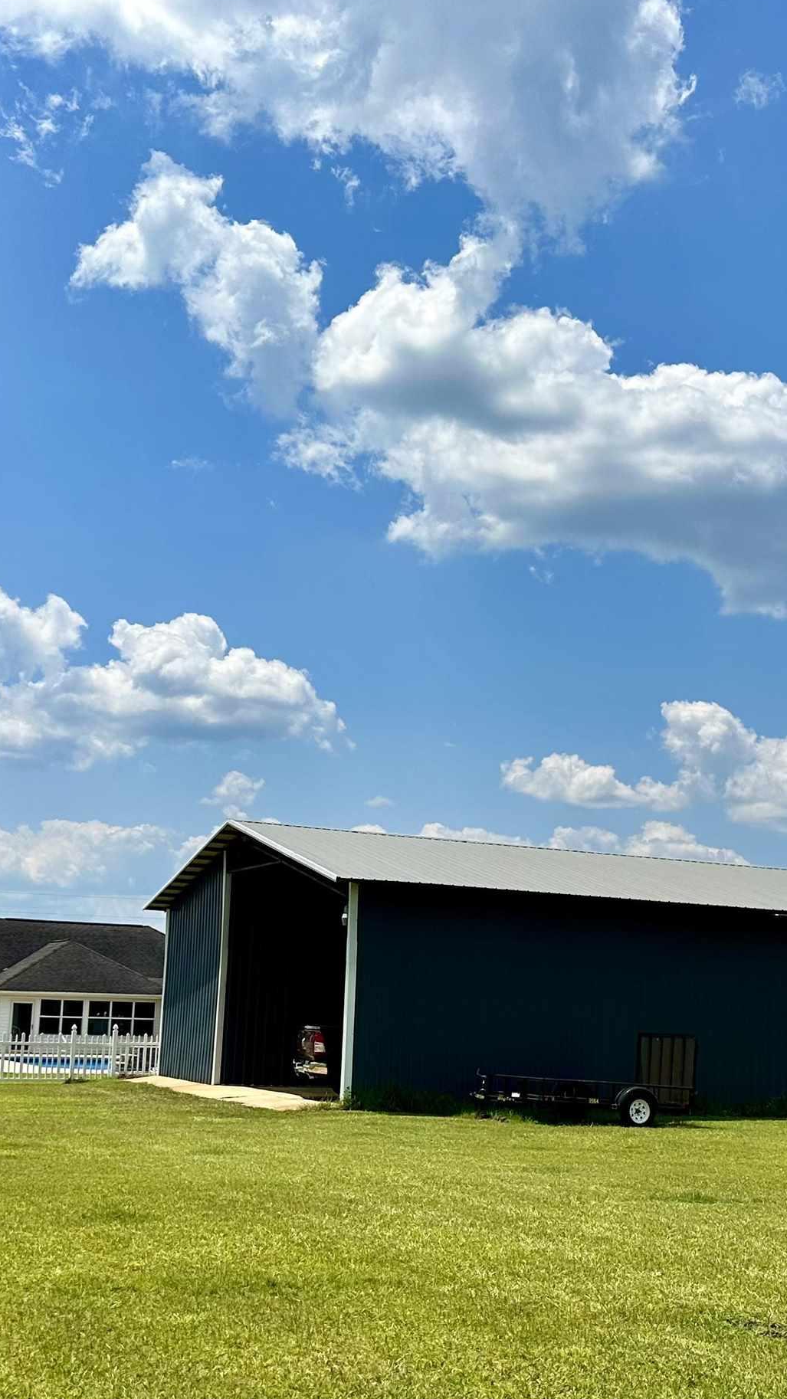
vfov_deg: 46.2
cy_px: 834
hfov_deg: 27.0
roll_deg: -1.9
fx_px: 1632
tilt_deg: +5.7
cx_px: 474
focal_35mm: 44
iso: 80
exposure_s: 1/10753
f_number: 1.78
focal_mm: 6.86
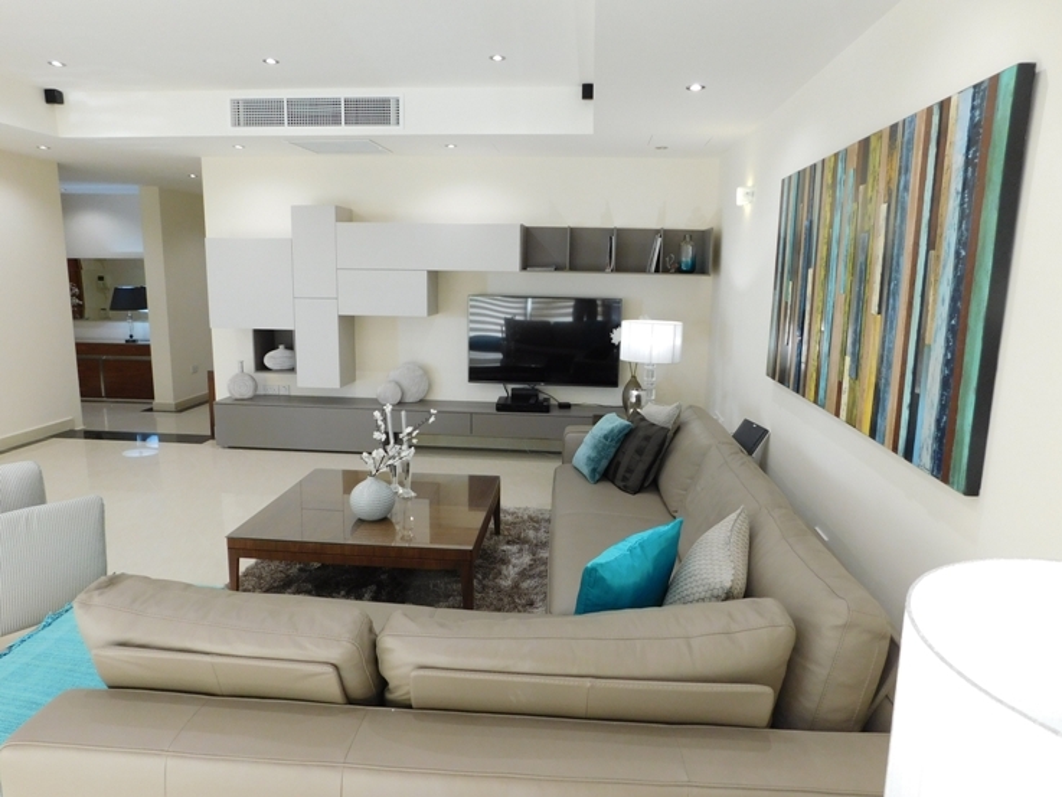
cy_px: 398
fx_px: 706
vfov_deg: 58.9
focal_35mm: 23
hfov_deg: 73.9
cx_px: 531
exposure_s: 1/30
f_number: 3
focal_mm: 4
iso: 200
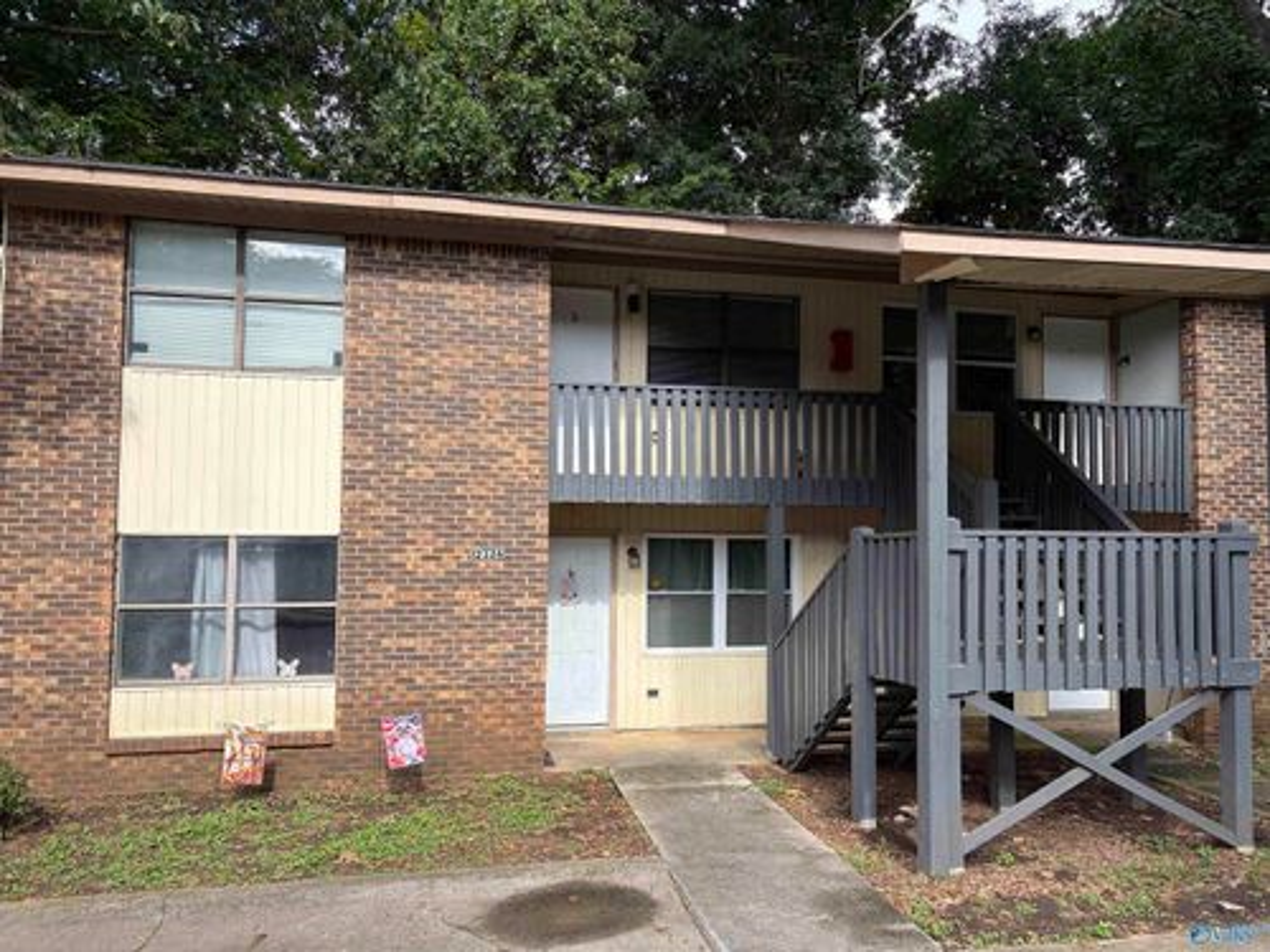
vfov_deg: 53.1
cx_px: 635
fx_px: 954
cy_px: 476
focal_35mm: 26
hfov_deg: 67.3
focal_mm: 5.96
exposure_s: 1/840
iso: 50
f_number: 1.6
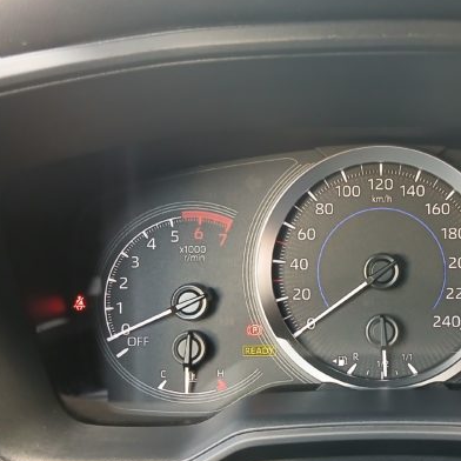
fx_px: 678
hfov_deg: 36.6
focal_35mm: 45
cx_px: 349
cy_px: 268
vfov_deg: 37.5
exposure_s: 1/50
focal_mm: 3.98
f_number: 1.8
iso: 320
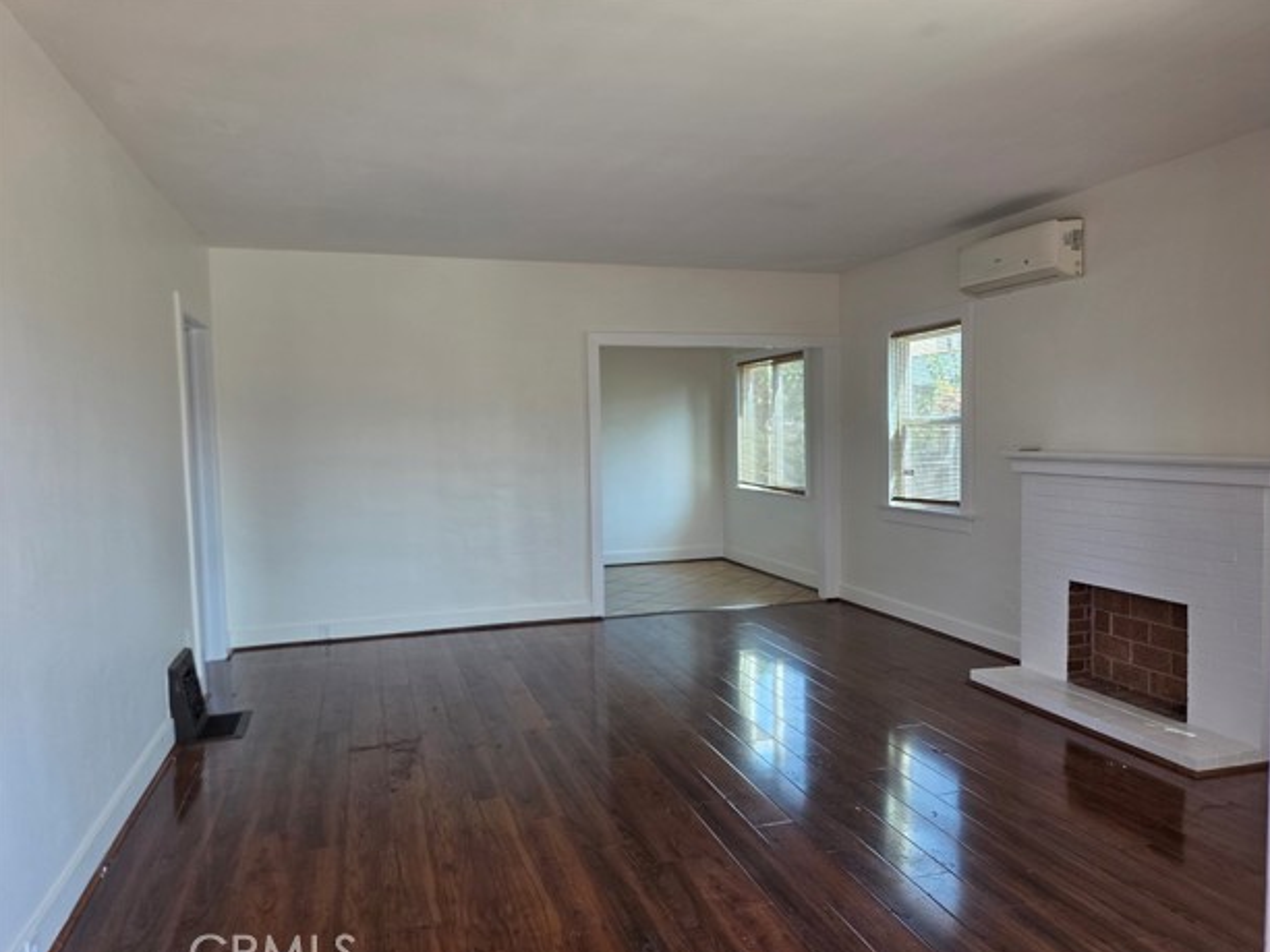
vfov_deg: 56.8
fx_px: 881
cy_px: 486
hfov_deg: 71.6
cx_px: 657
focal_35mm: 24
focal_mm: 5.4
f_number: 1.8
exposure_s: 1/180
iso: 160
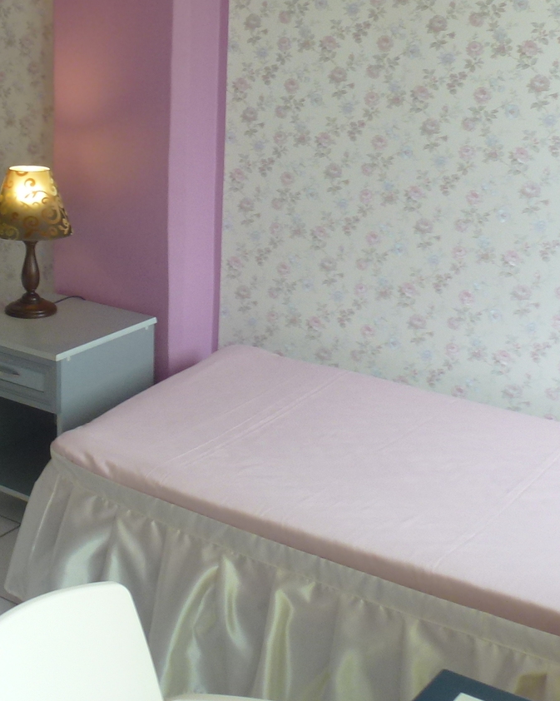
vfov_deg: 32.5
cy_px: 193
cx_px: -22
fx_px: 1182
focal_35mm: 57
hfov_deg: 25.2
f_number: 3.3
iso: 100
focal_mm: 4.3
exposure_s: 1/15
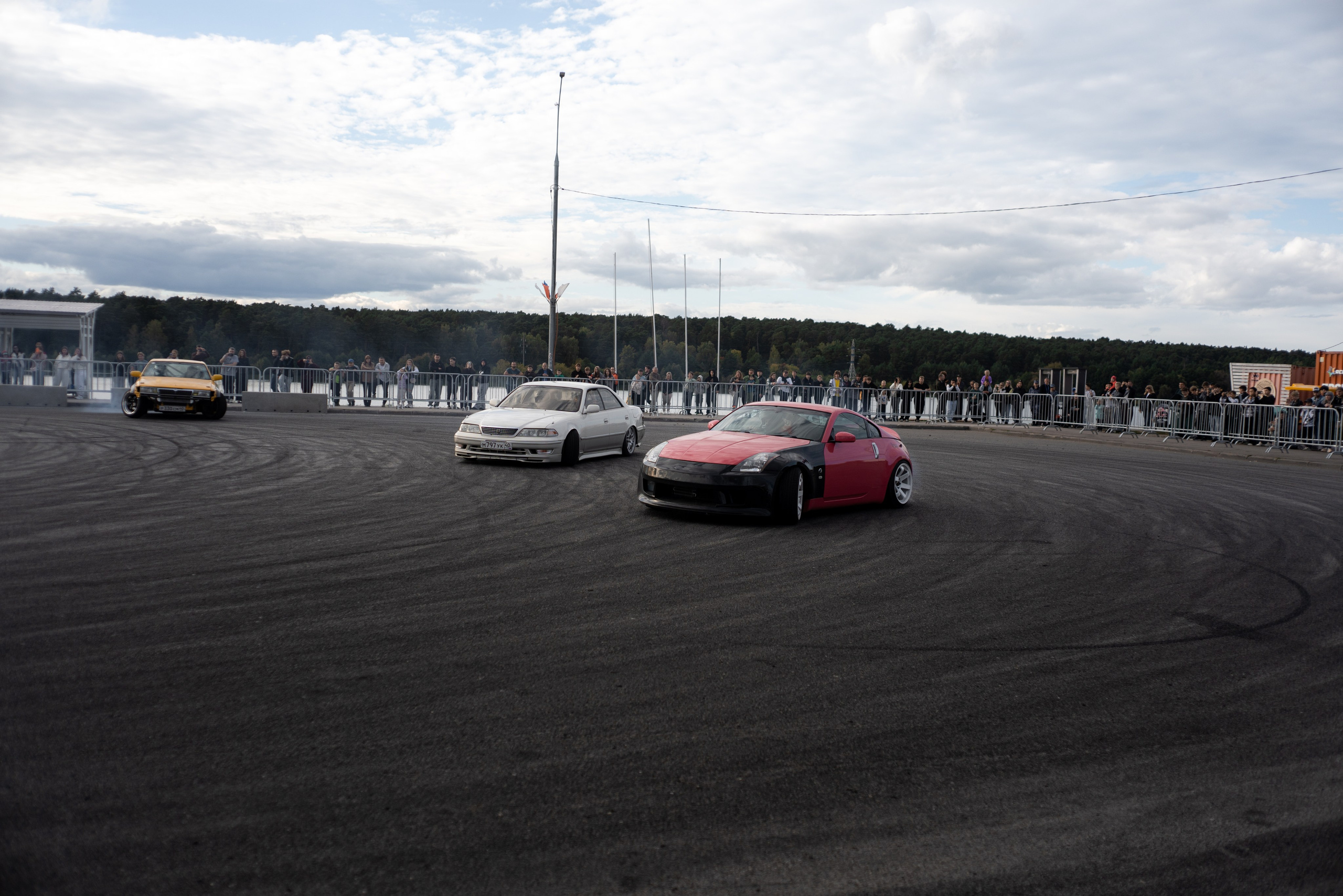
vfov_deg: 37.9
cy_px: 448
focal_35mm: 35
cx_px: 672
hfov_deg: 54.4
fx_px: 1306
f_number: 2.2
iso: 100
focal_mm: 35
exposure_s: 1/2500
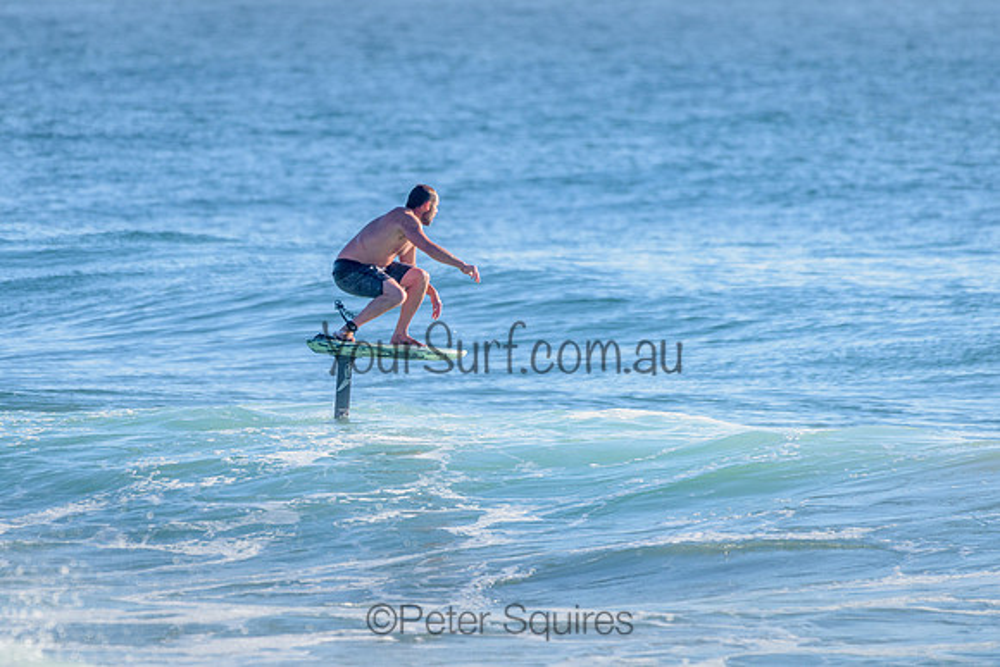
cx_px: 418
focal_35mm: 613
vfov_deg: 2.2
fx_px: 17031
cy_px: 317
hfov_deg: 3.4
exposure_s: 1/2000
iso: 280
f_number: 5.6
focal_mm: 500
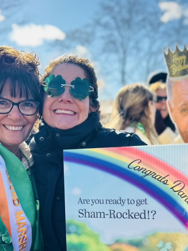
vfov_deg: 43.3
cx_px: 60
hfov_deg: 33.3
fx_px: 311
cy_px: 167
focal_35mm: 43
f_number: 1.78
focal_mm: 6.86
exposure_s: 1/1751
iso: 80
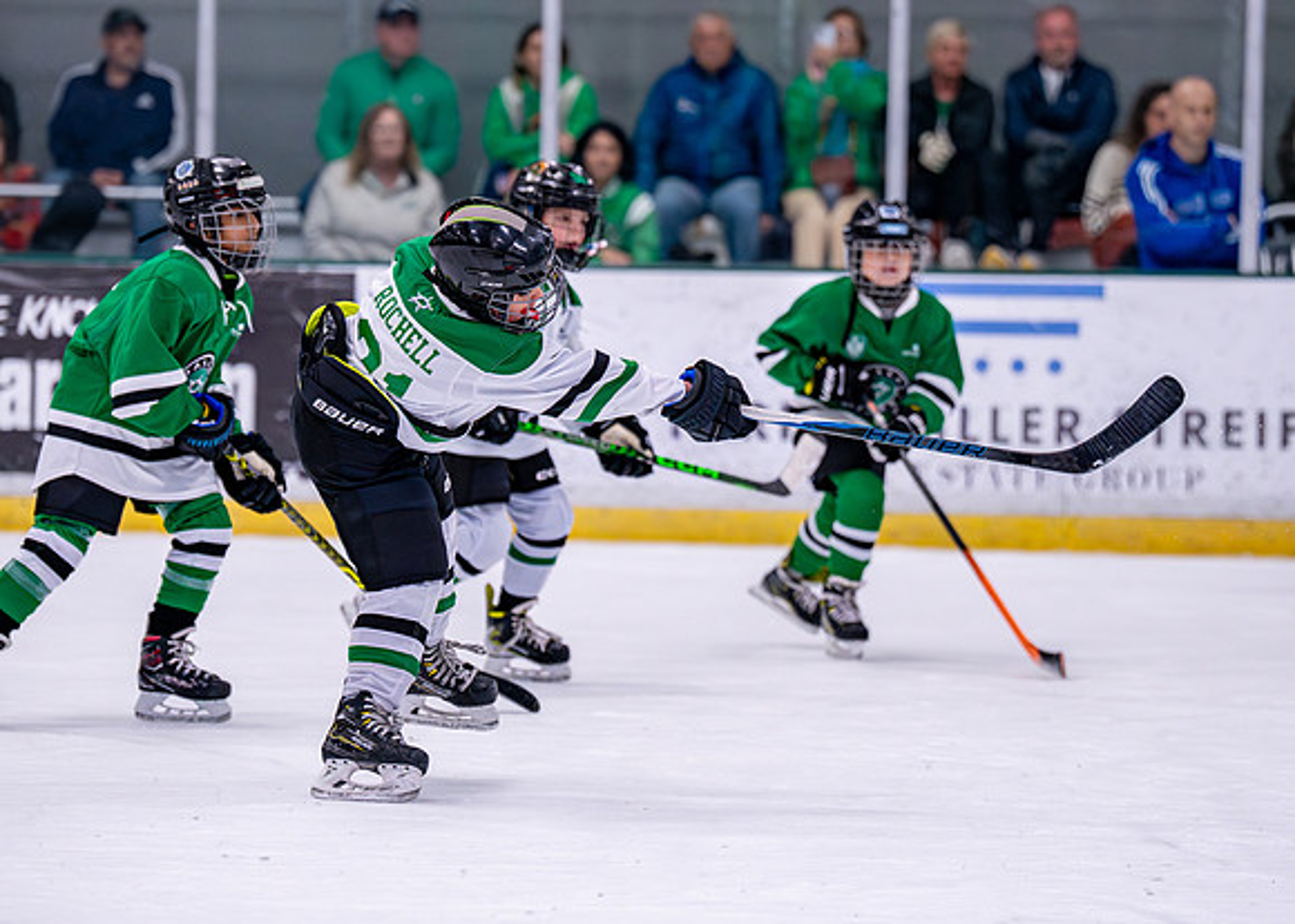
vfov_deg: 7.4
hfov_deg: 10.3
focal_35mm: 195
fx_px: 7176
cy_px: 421
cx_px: 529
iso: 2500
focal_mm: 135
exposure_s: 1/1250
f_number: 2.8
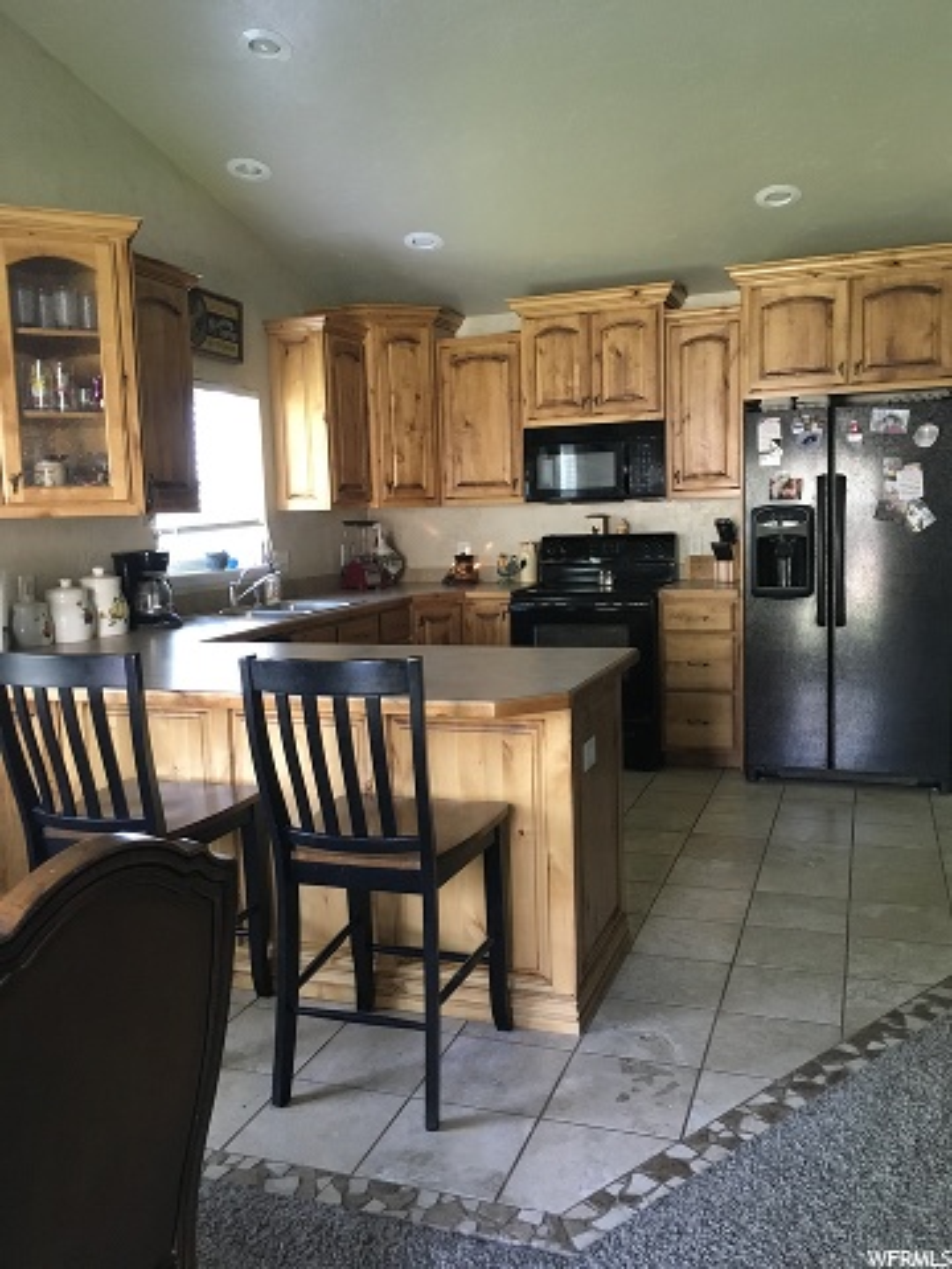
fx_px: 1063
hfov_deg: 48.2
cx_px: 476
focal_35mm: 29
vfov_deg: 61.7
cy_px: 634
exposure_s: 1/30
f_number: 2.2
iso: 160
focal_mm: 4.15
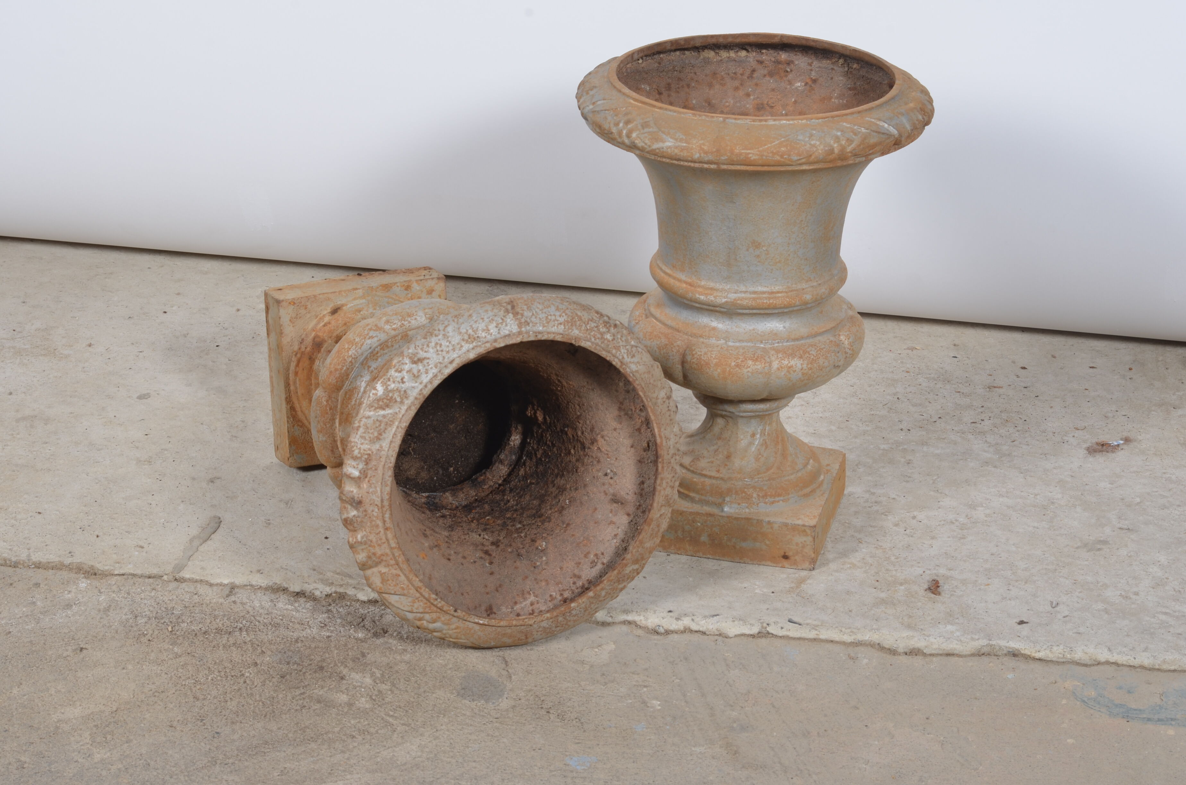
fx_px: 2466
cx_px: 593
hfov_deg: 27.0
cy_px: 392
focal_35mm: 75
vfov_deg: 18.1
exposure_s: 1/125
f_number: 14
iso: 100
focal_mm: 50
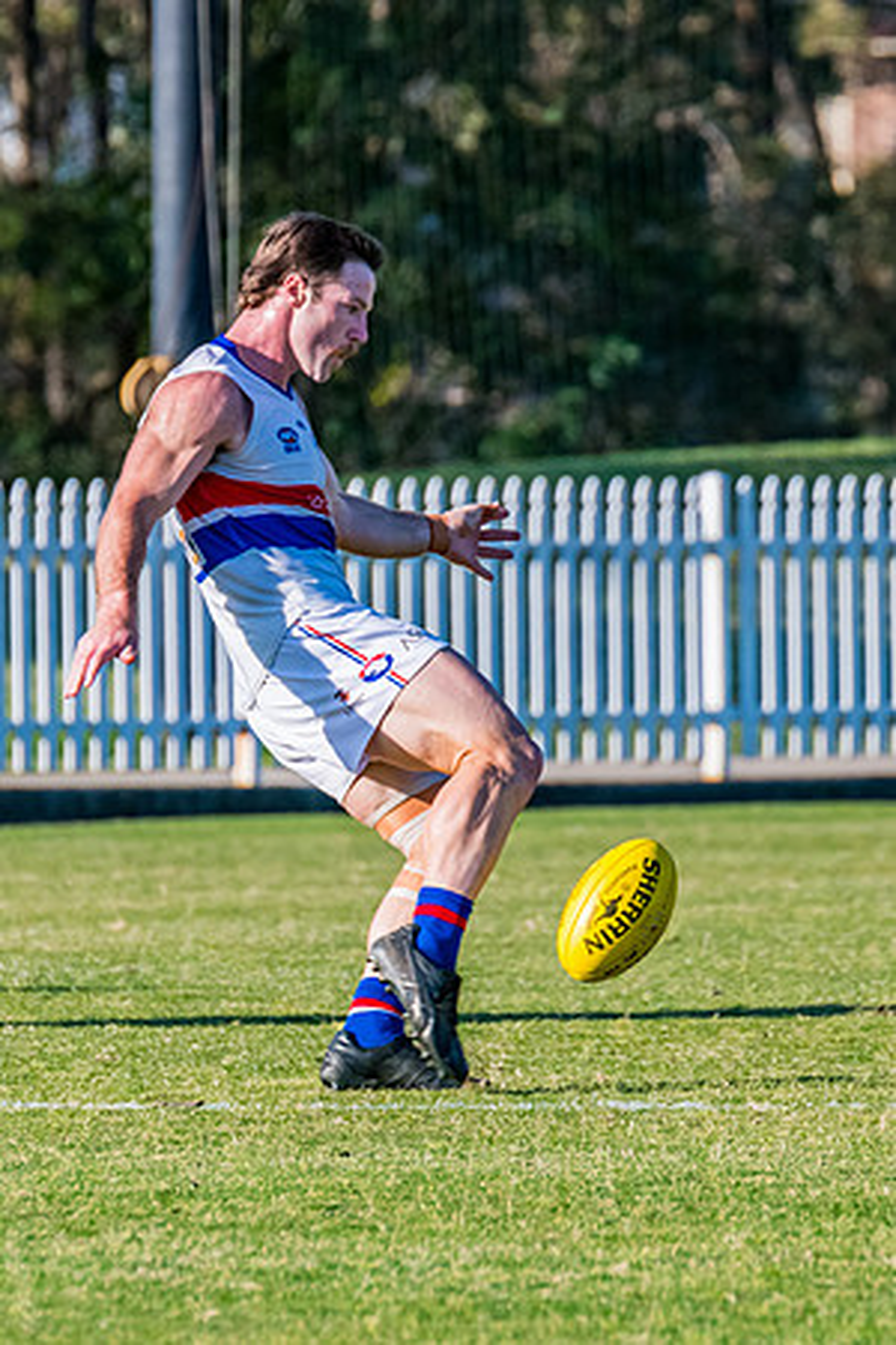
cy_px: 693
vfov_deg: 2.7
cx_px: 366
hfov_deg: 1.8
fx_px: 28942
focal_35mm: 775
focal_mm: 420
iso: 800
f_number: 9
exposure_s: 1/1600
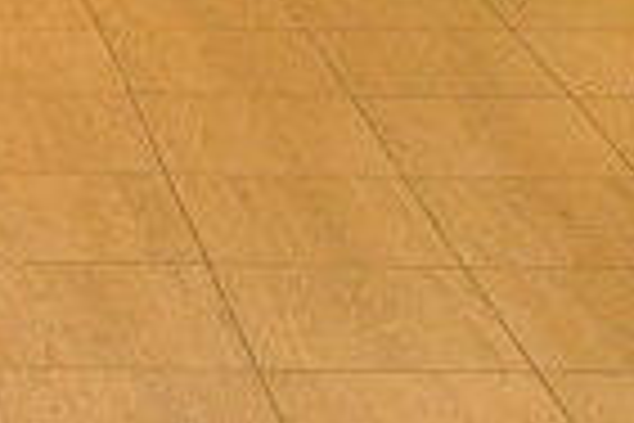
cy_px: -850
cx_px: -603
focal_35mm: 170
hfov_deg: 11.1
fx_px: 2994
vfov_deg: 7.2
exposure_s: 1/60
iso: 800
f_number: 3.5
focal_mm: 16
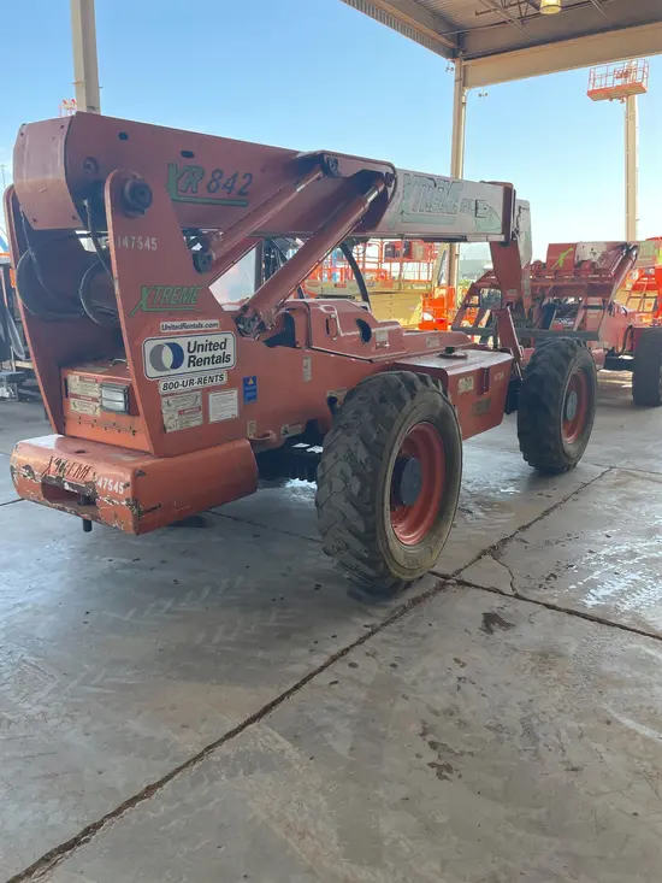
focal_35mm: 26
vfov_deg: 67.3
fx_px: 663
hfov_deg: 53.1
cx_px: 331
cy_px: 442
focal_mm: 4.2
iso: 50
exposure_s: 1/461
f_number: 1.6
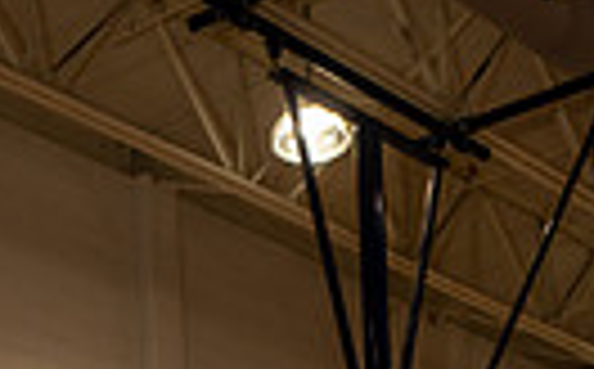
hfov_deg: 17.0
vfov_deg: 9.3
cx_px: 122
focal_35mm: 122
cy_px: 954
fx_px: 1972
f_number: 7.1
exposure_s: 1/250
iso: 320
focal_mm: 35
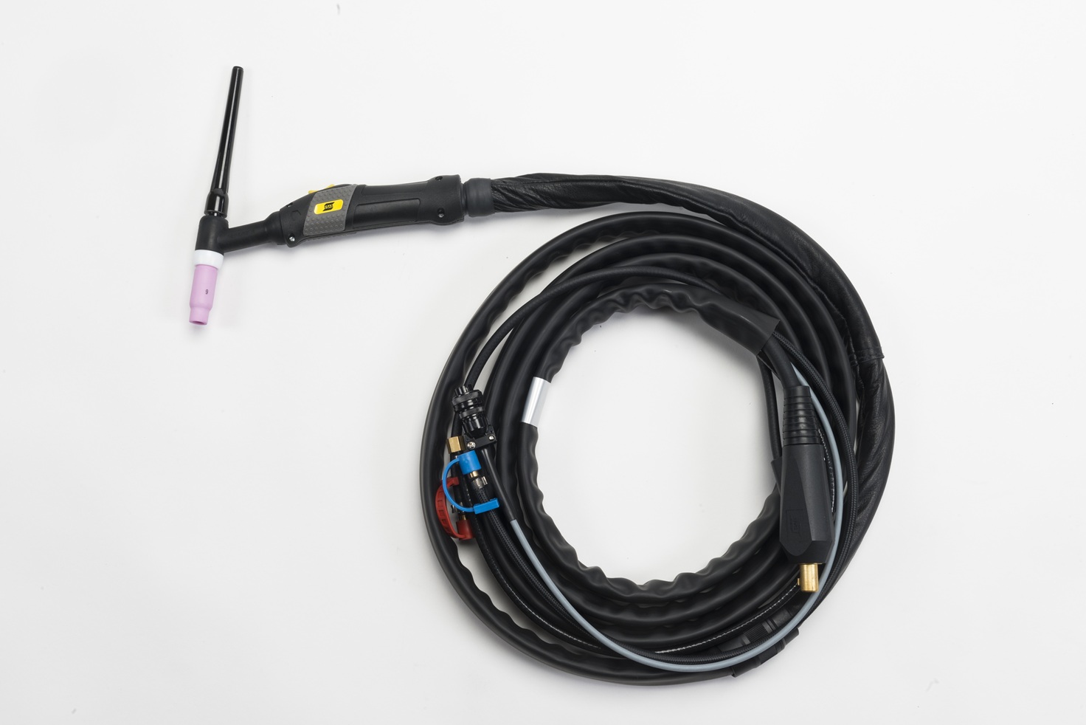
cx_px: 543
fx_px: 1267
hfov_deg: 46.4
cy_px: 362
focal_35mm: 42
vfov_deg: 31.9
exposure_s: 1/125
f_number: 20
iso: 100
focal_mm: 42
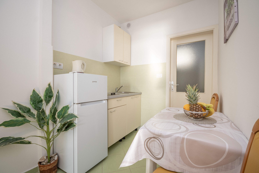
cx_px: 130
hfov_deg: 100.4
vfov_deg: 77.3
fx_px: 108
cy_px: 86
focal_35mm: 15
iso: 200
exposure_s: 1/80
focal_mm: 10
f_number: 4.5
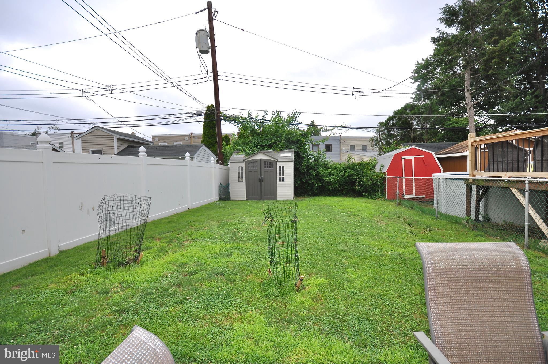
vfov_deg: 77.1
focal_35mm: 15
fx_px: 228
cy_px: 182
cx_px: 274
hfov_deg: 100.5
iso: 100
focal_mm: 10
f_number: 8
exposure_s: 1/200
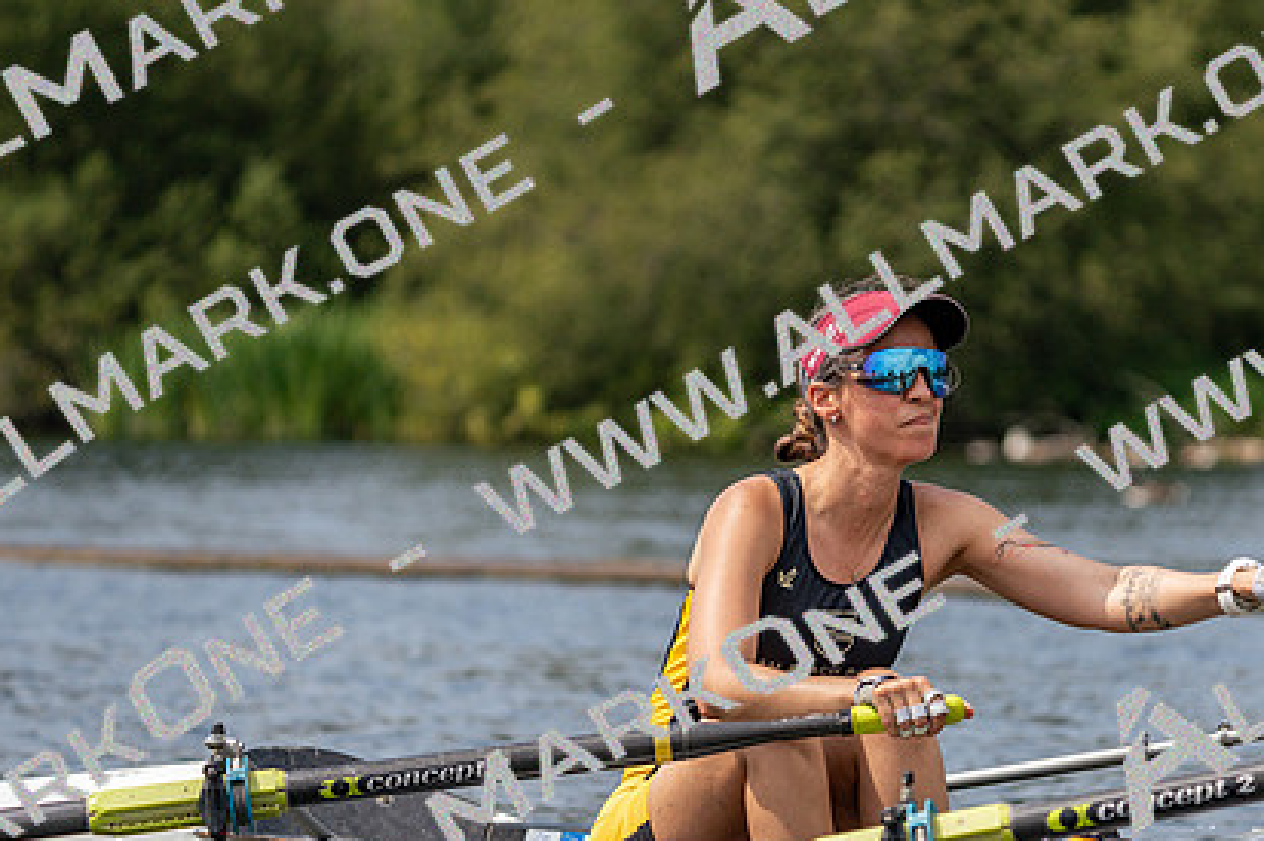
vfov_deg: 4.9
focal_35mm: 281
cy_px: 543
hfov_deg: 7.3
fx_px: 9862
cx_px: 854
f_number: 5.6
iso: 250
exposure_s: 1/1600
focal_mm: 200
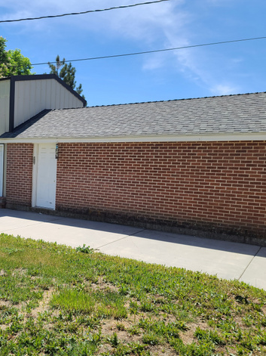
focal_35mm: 34
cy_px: 181
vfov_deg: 54.0
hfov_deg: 39.6
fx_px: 349
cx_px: 41
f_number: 1.8
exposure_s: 1/773
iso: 16
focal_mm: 7
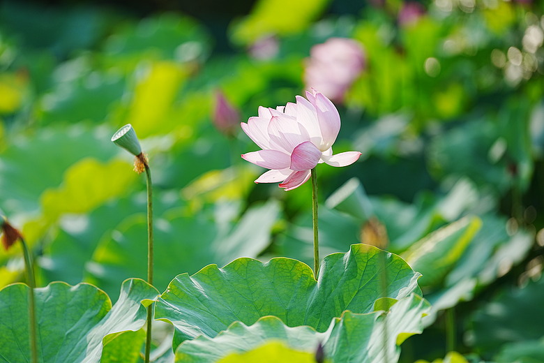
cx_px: 272
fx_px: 6044
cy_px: 182
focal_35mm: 400
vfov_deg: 3.4
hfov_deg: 5.2
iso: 125
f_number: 4.5
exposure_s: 1/400
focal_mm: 400
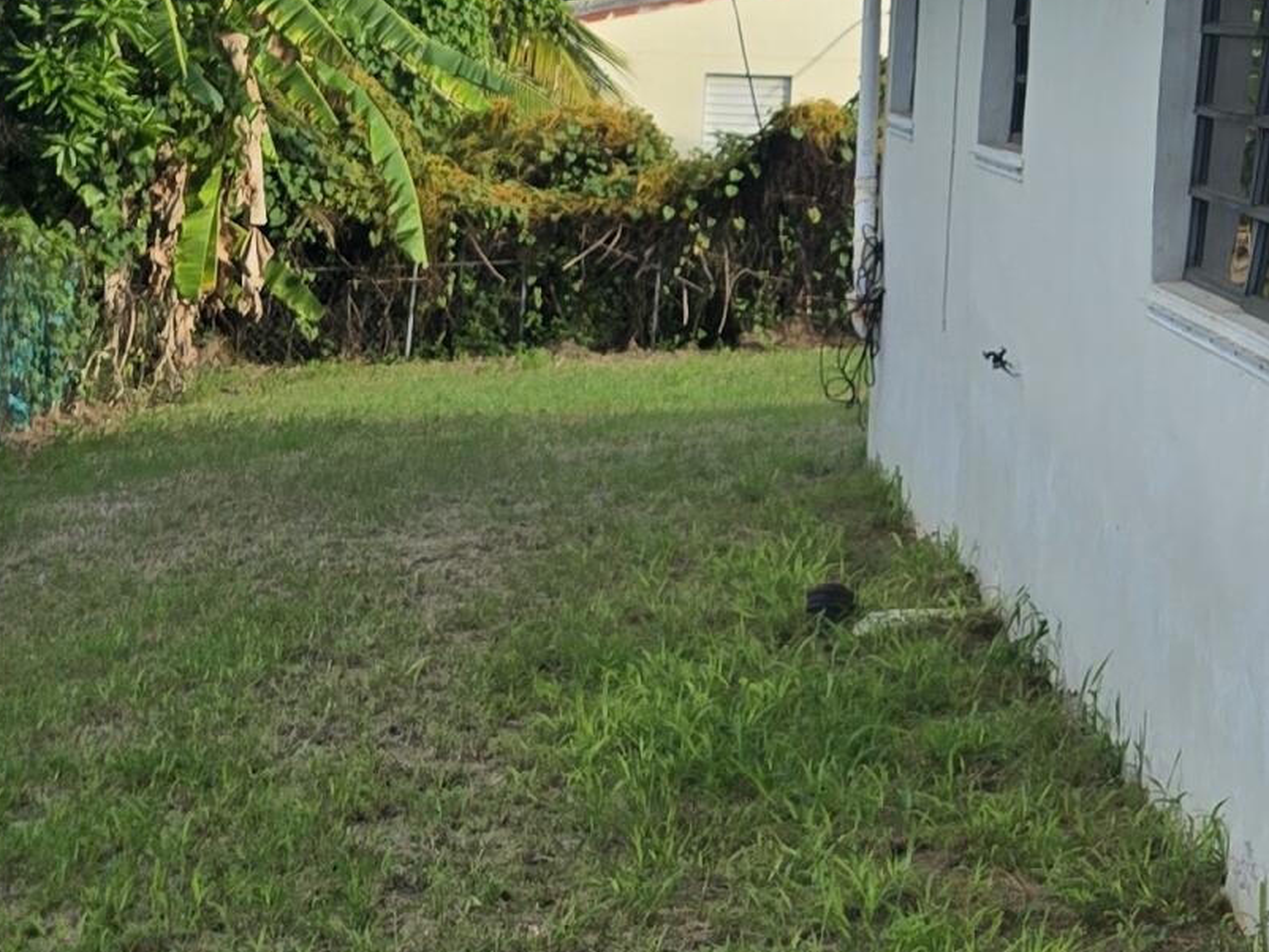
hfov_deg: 19.0
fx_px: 3154
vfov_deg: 16.8
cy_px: 9
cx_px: 2074
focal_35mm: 86
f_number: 1.7
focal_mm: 6.3
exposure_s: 1/440
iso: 12
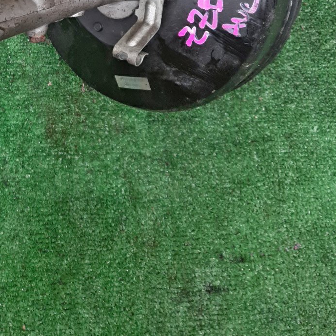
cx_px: 91
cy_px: -4
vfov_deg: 32.4
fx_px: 527
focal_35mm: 48
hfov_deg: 34.7
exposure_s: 1/50
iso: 115
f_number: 1.7
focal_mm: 3.93
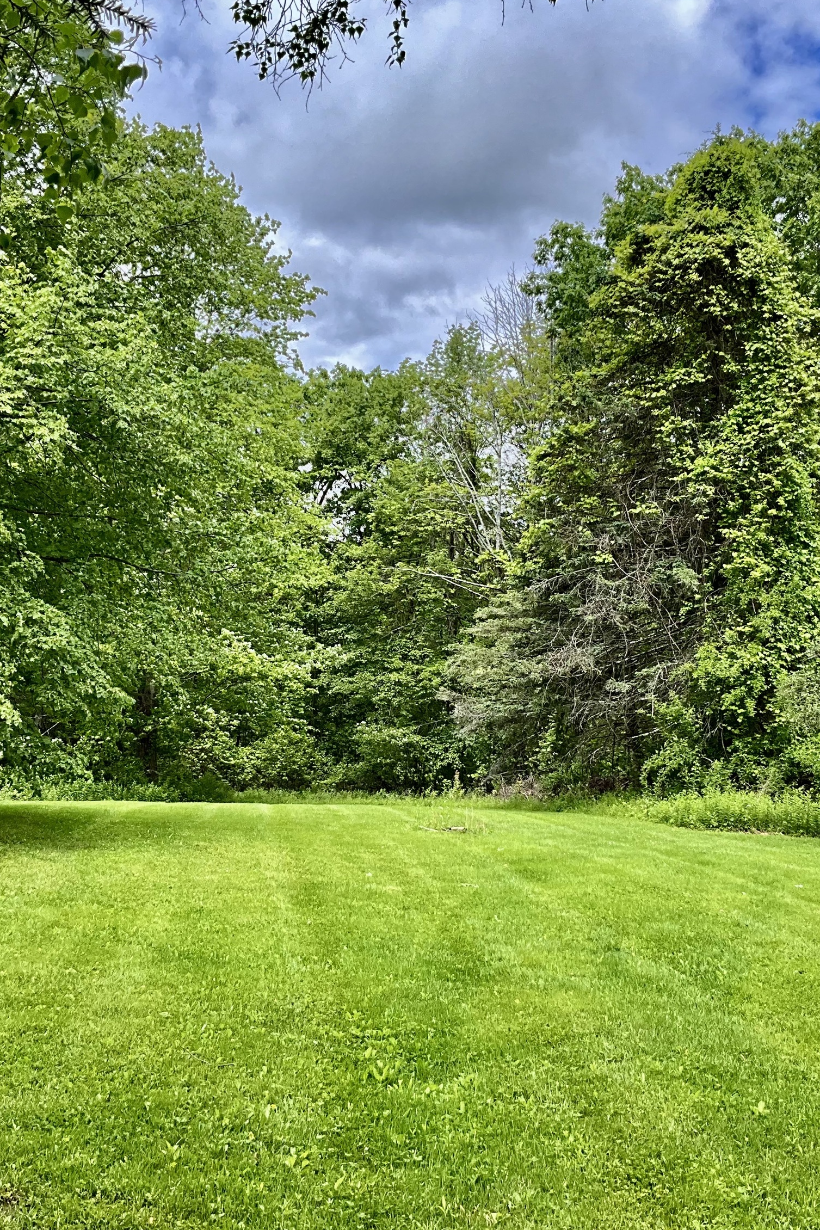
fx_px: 1401
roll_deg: -3.8
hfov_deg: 32.6
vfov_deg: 47.4
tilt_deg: -1.0
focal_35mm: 41
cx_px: 410
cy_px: 611
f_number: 1.8
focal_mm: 3
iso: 25
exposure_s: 1/635
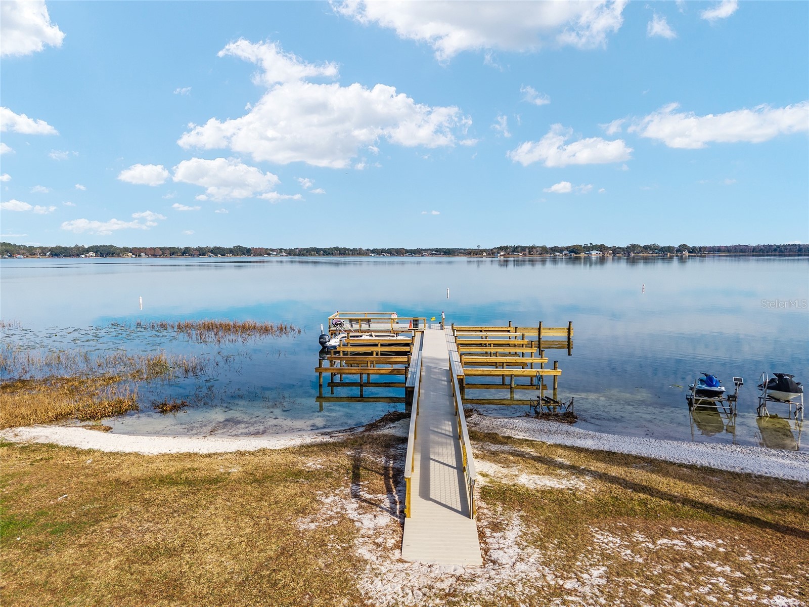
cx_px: 404
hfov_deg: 71.6
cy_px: 304
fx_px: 561
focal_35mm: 24
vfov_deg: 56.8
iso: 100
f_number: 1.8
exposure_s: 1/2500
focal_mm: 8.67
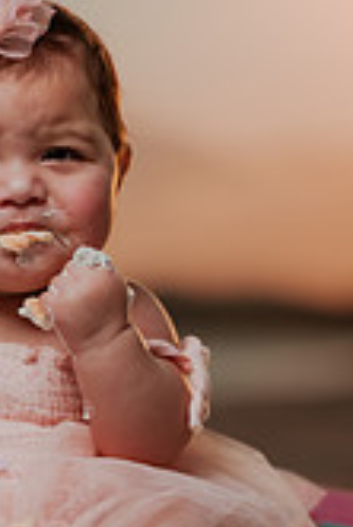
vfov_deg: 13.0
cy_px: 429
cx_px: 45
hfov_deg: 8.7
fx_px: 2304
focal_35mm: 157
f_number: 1.8
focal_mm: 58
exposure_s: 1/8000
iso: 100
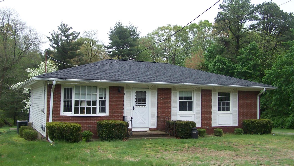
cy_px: 79
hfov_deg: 48.4
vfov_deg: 28.3
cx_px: 146
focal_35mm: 42
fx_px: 327
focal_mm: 6.3
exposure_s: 1/500
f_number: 2.8
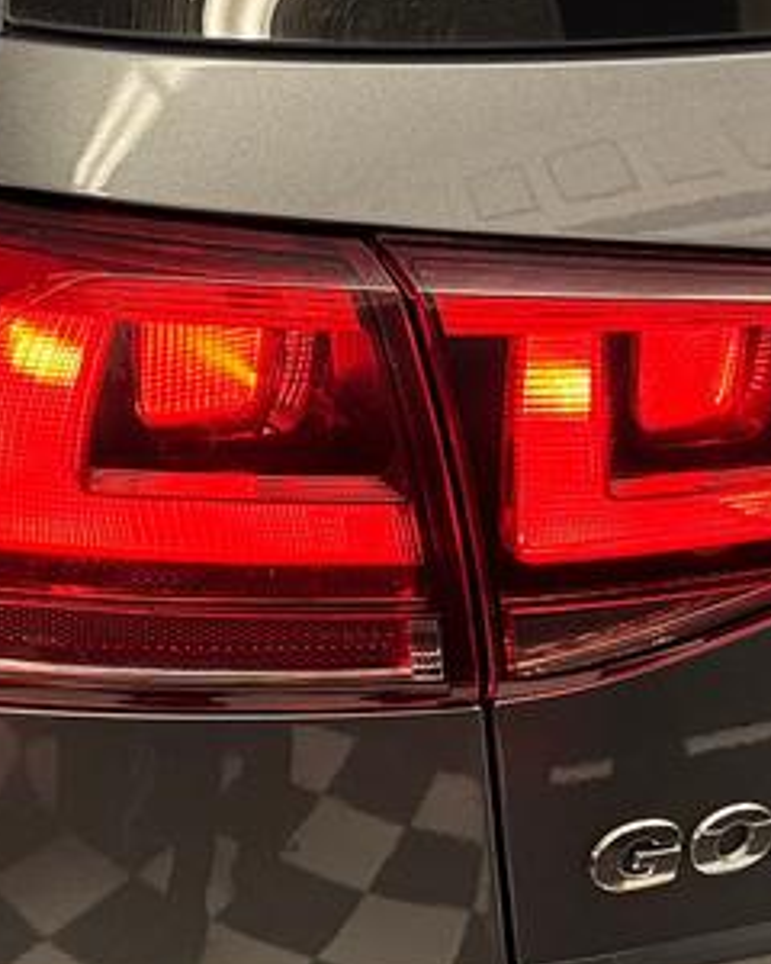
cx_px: 257
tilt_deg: -22.2
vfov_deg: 19.2
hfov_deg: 15.4
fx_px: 2852
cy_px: 543
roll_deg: -3.2
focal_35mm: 100
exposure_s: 1/60
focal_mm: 6.76
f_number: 1.78
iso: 250
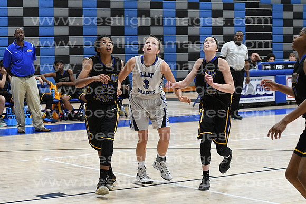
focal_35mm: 105
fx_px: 893
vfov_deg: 13.0
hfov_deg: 19.5
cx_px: 153
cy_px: 102
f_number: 4
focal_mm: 70
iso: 5000
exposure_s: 1/640
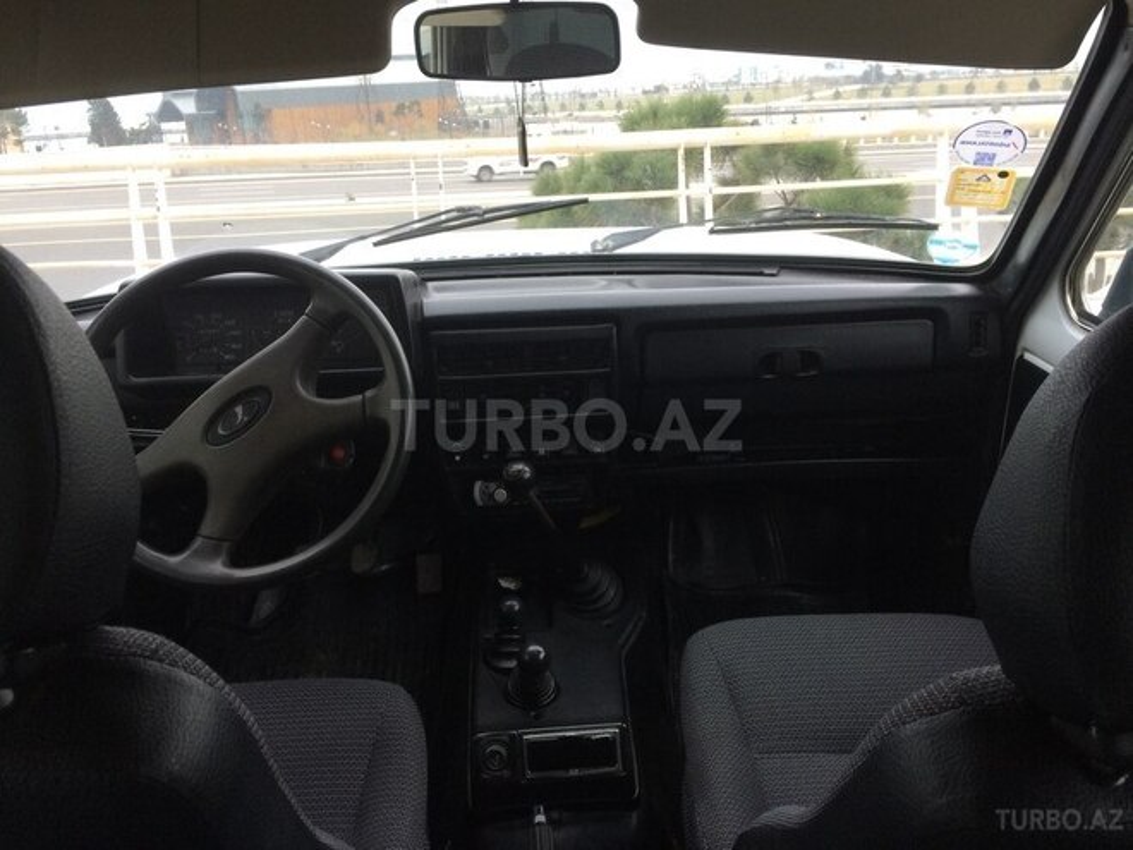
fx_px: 949
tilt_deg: -21.2
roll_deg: +3.7
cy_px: 425
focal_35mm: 29
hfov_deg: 61.7
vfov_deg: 48.2
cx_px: 566
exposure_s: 1/33
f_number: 2.2
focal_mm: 4.15
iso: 64
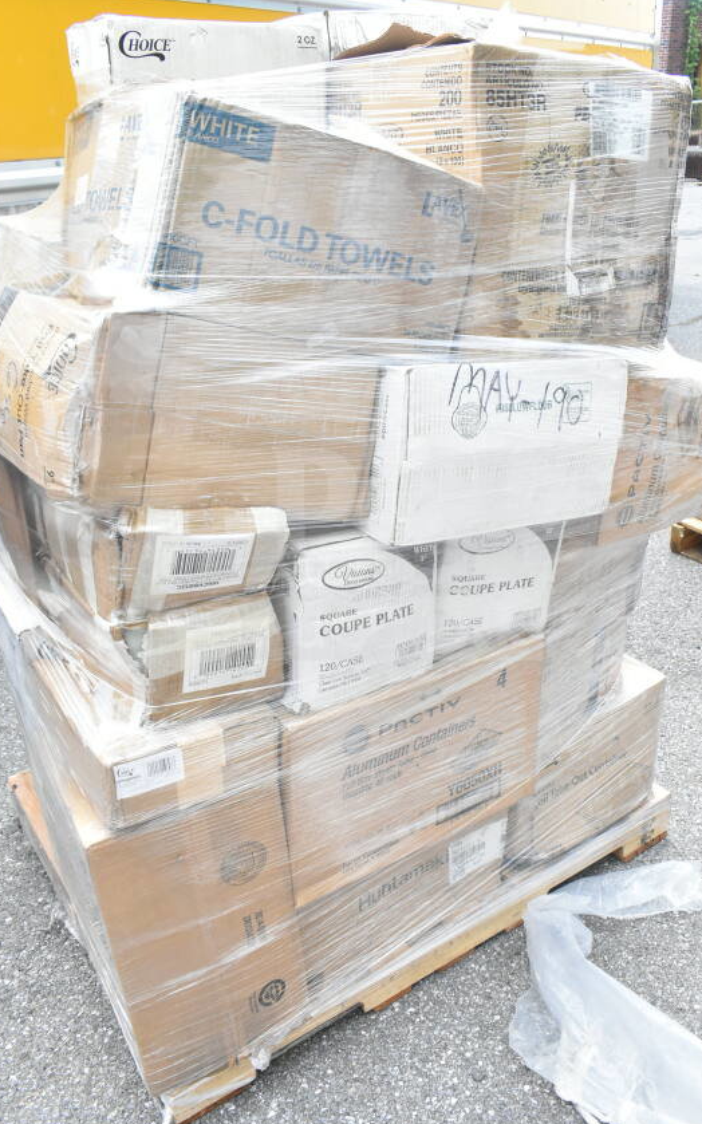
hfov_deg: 41.8
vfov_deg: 62.9
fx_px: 919
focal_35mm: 30
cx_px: 391
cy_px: 553
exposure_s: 1/400
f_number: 10
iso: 1600
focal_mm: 18
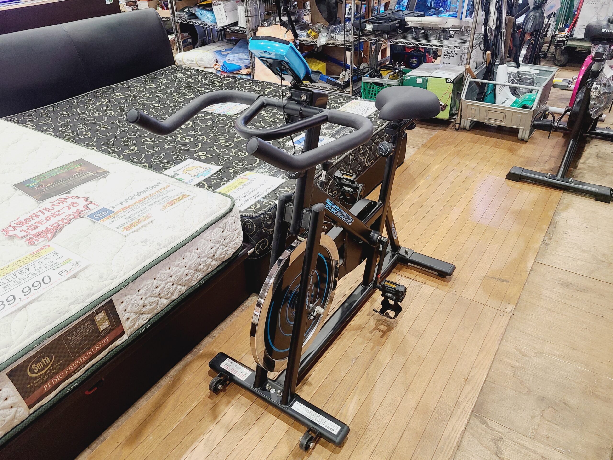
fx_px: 460
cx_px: 306
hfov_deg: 67.3
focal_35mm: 26
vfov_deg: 53.1
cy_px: 230
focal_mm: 5.4
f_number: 1.8
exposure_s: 1/50
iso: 160
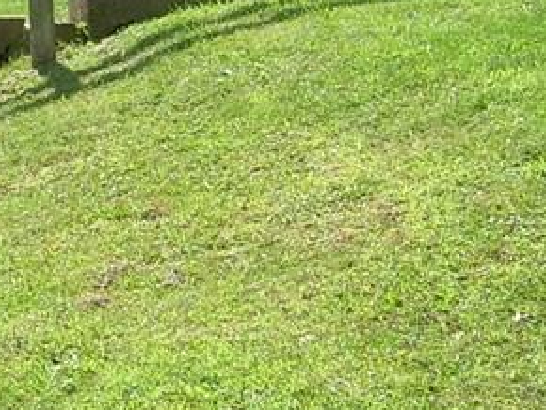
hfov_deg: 14.5
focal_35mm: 134
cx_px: 38
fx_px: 2115
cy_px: -79
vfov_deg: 10.9
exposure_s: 1/458
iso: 50
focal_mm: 6.3
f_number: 2.8
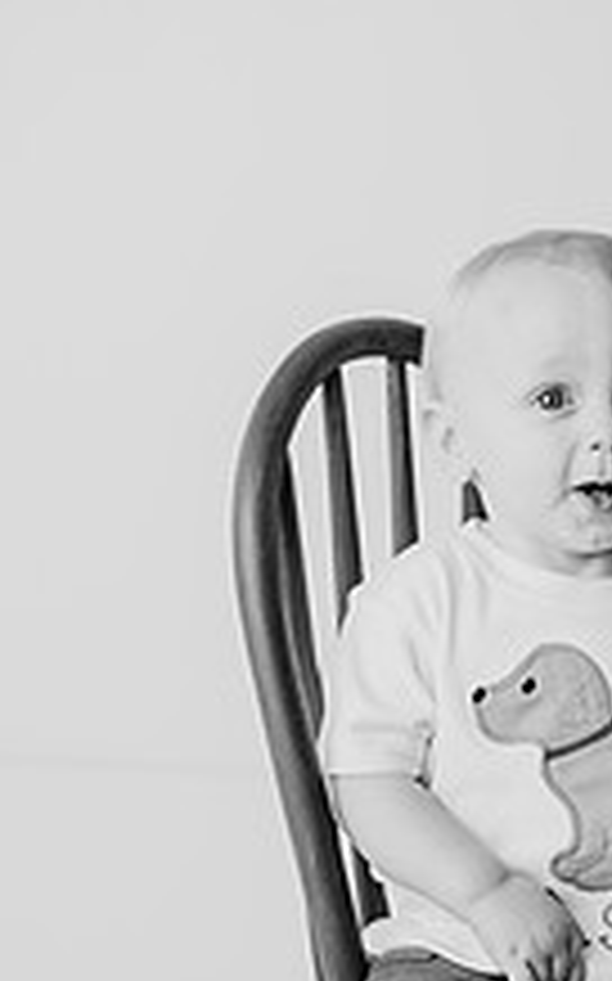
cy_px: 778
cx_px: 567
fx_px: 2806
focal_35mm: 105
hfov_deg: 12.3
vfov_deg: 19.6
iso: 100
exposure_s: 1/160
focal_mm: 50
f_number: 2.5
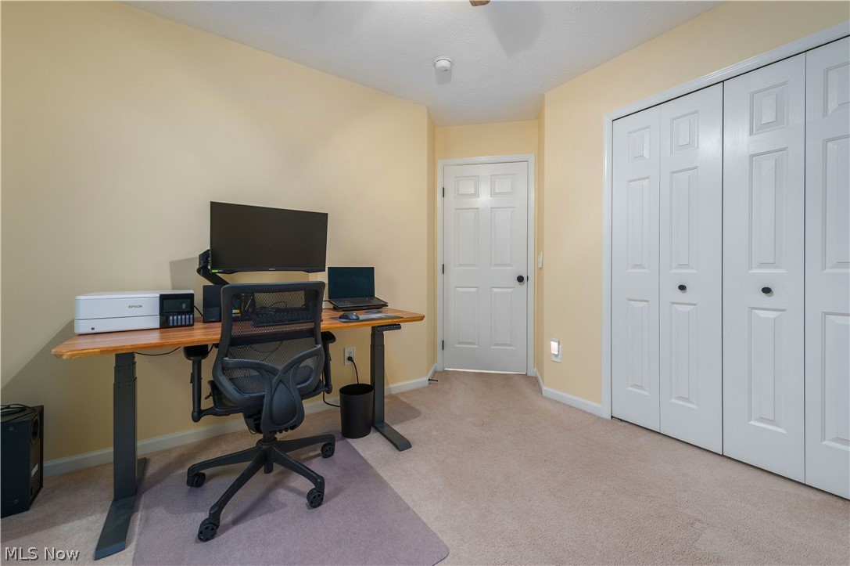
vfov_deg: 81.1
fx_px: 330
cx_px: 425
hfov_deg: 104.3
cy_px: 283
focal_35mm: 14
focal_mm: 14
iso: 320
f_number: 8
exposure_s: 1/60
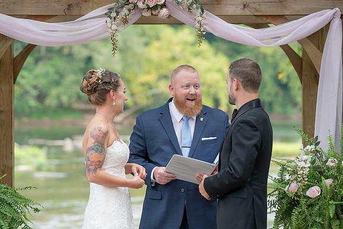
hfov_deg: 12.6
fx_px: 1548
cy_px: 96
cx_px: 143
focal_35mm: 162
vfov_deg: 8.5
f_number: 4
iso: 320
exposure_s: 1/200
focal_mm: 139
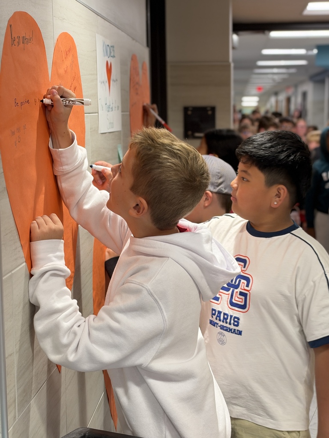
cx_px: 164
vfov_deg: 39.7
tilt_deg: -6.8
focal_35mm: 48
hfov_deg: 30.3
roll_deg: +1.0
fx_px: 608
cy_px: 219
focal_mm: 6.93
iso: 160
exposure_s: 1/60
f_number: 1.8
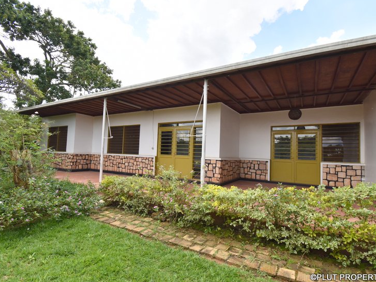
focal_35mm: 17
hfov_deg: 91.0
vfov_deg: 74.7
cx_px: 198
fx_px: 185
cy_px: 143
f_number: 8
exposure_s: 1/80
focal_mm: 10
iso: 100
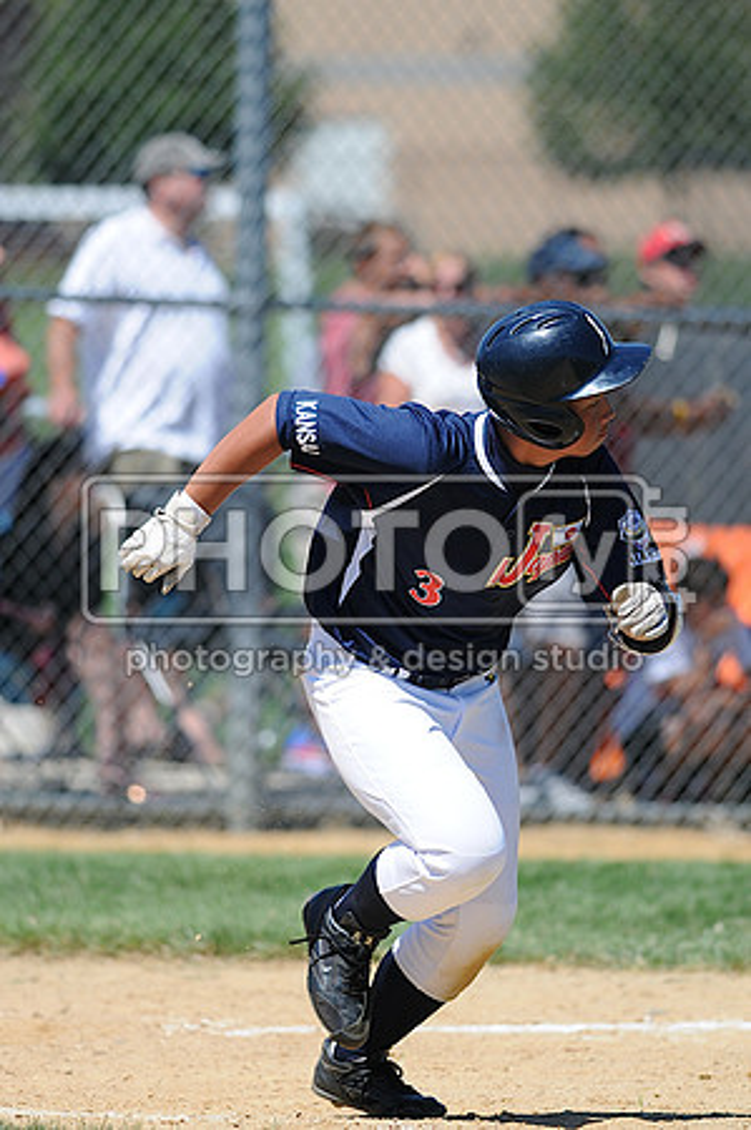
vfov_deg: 4.6
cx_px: 376
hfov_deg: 3.0
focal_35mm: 450
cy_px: 565
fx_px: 14113
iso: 200
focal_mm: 300
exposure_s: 1/1600
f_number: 4
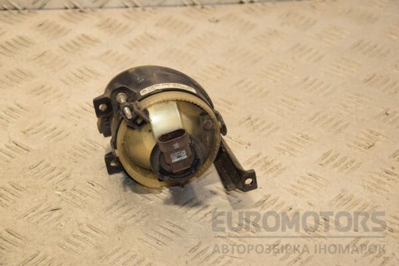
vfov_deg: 11.4
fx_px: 1330
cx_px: 200
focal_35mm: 120
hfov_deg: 17.1
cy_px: 133
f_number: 8
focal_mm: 80
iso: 800
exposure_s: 1/200
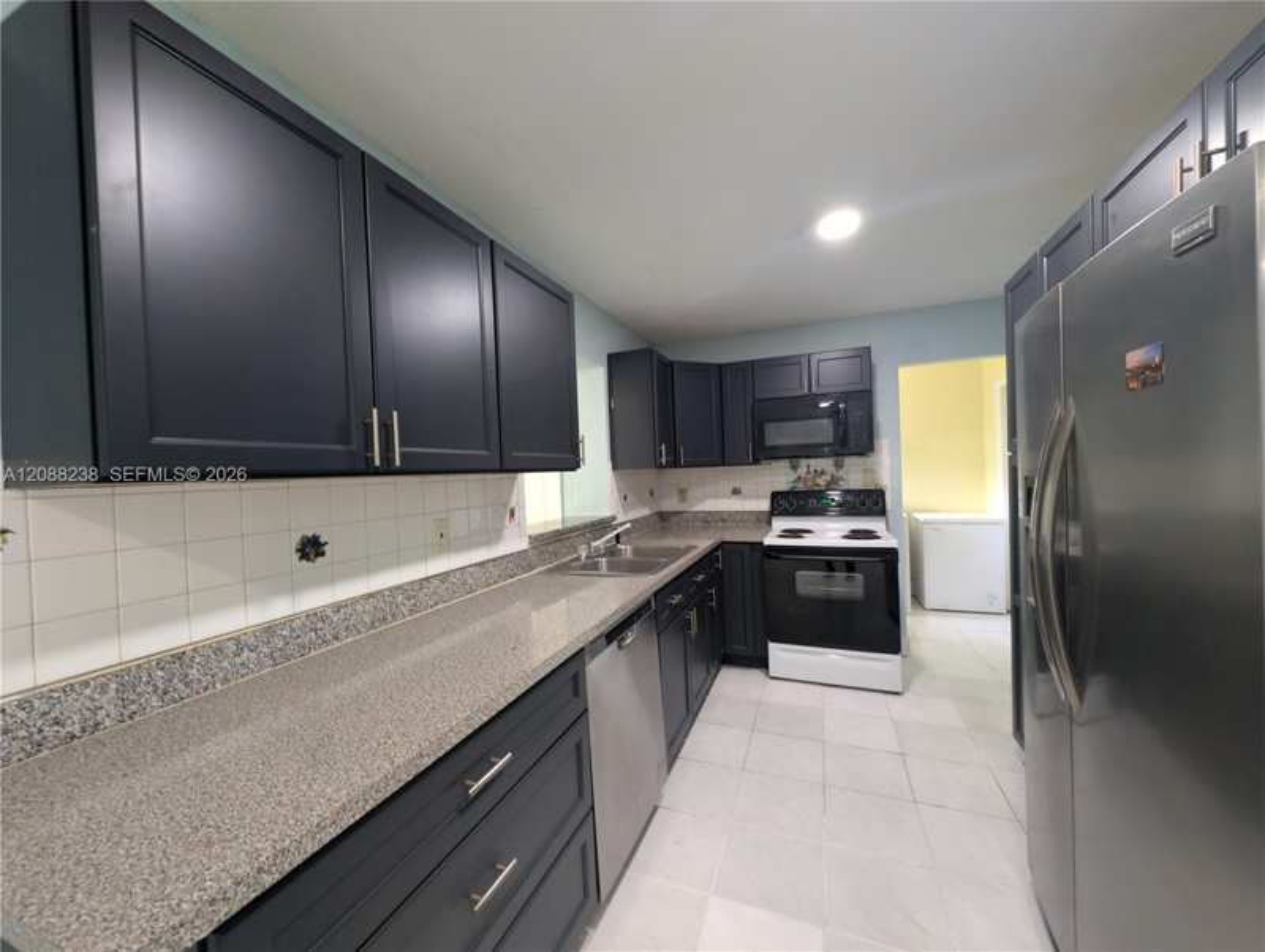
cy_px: 476
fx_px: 439
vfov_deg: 94.6
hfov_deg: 110.5
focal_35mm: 12
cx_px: 632
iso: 95
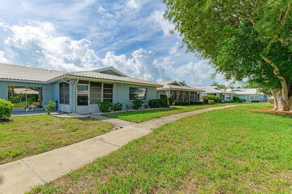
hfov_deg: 96.3
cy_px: 97
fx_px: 130
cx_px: 128
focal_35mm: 16
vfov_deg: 73.6
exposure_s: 1/4000
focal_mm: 14
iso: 400
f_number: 9
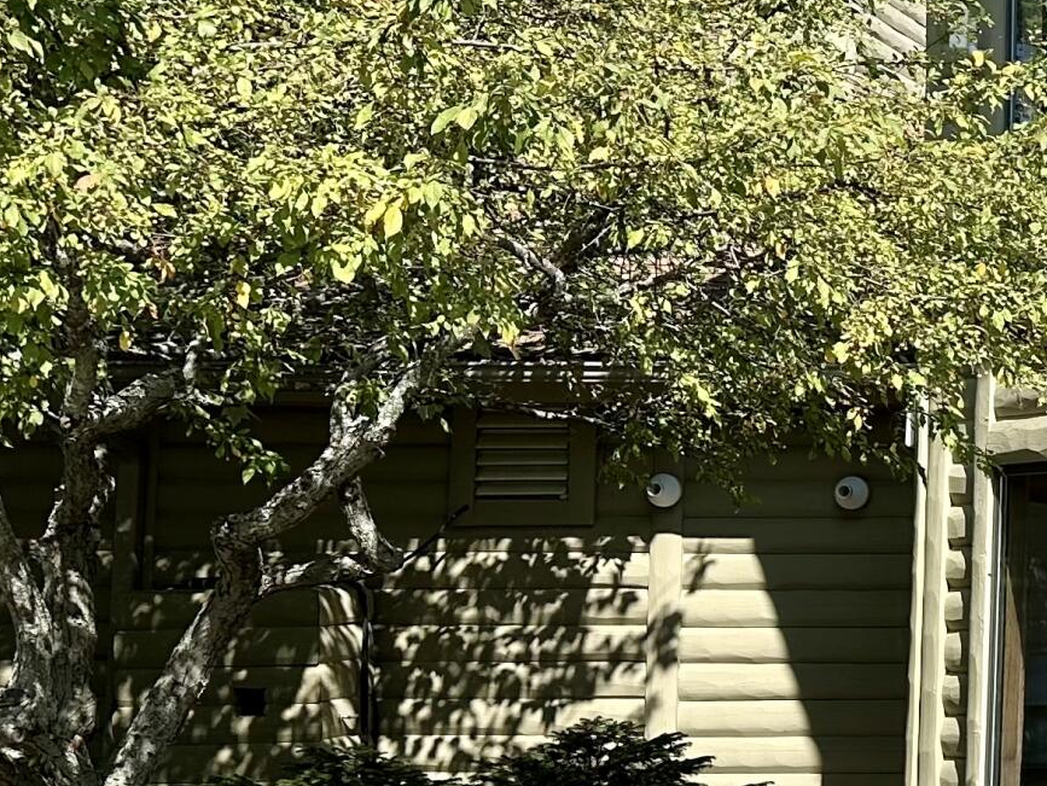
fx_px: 2511
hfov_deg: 19.0
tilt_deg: +4.1
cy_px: 433
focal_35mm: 83
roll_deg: -0.1
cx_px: 1793
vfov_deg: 17.8
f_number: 1.78
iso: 80
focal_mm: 6.86
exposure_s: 1/3356
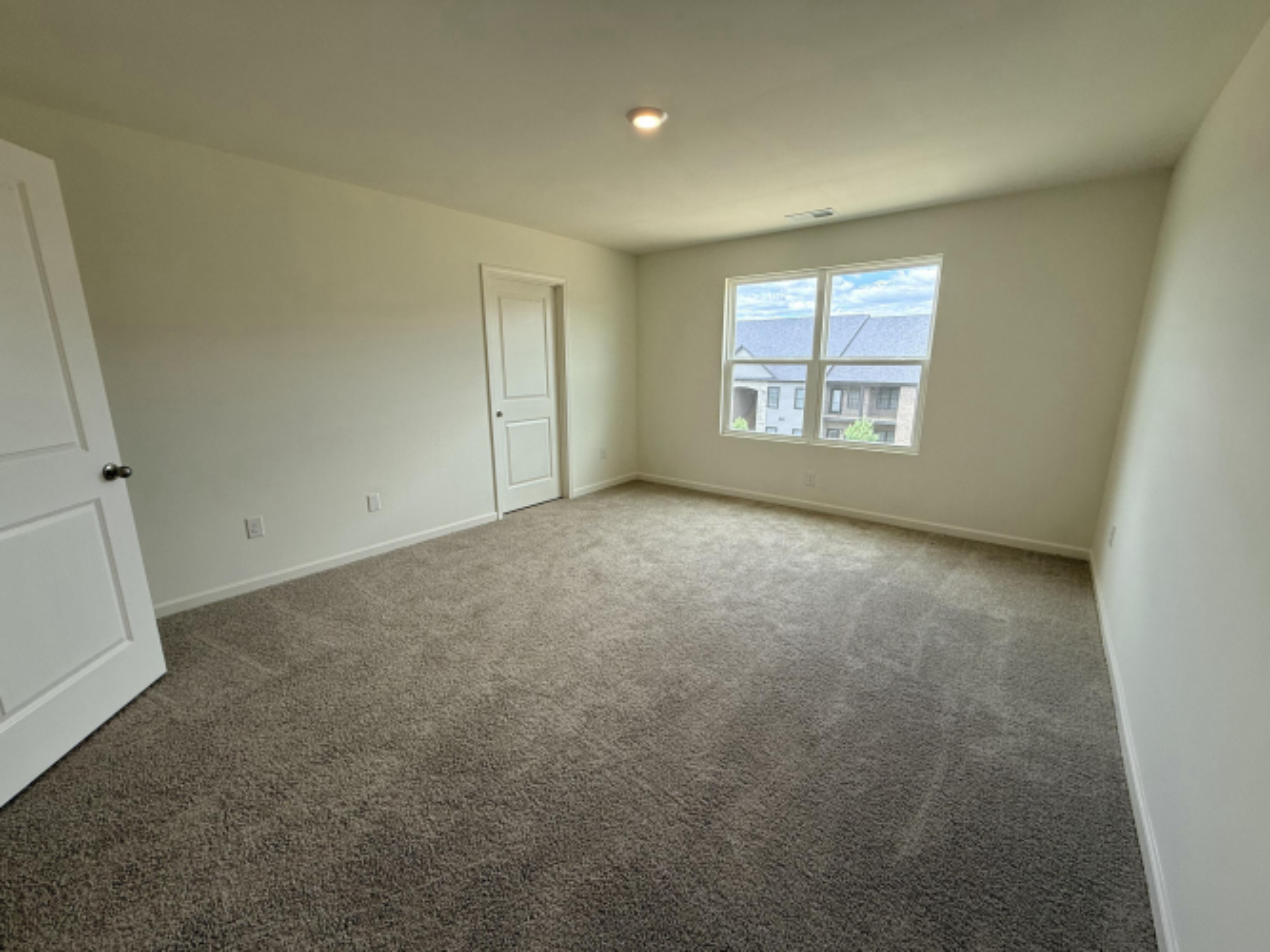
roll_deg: +0.0
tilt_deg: -11.6
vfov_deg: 85.7
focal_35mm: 14
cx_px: 635
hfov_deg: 102.1
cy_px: 476
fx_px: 514
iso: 64
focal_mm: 2.22
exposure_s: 1/153
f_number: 2.2
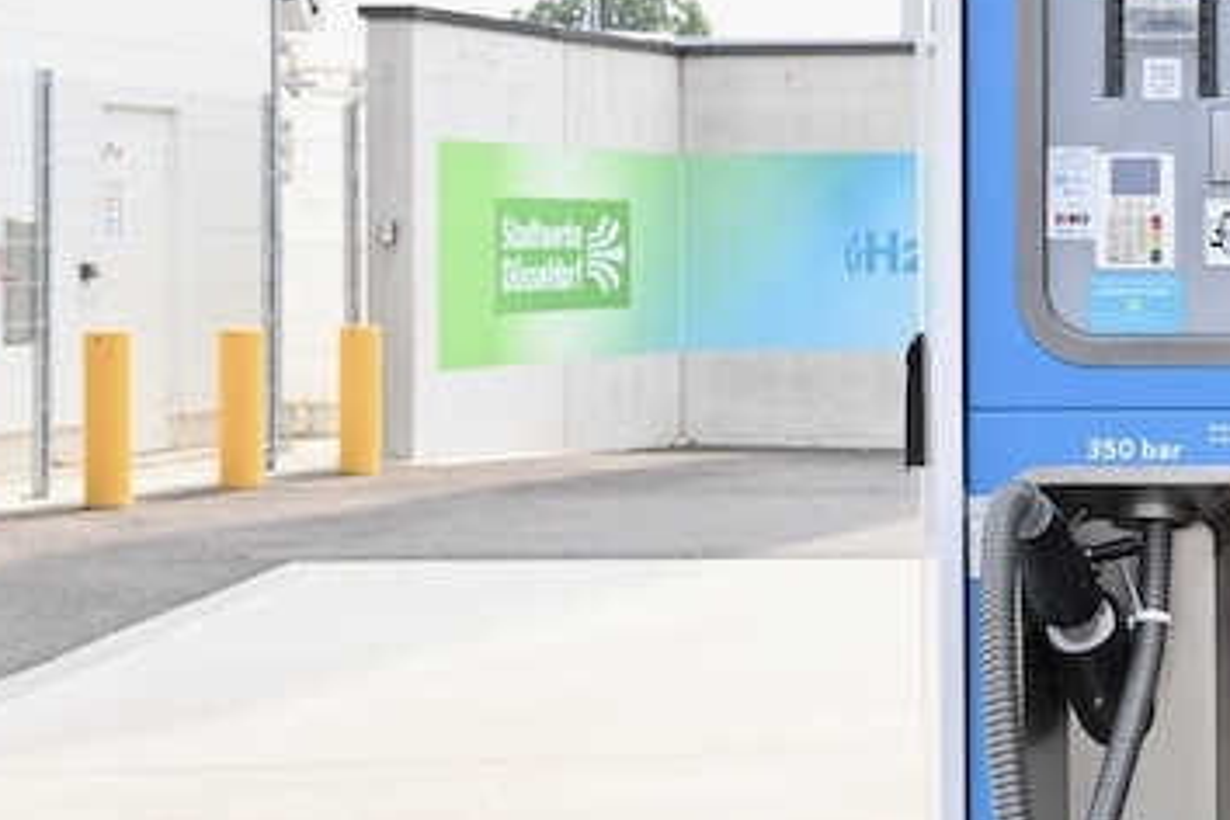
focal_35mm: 110
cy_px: 273
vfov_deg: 12.4
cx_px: 1341
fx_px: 3758
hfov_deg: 17.9
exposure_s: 1/100
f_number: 5.6
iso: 100
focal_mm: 38
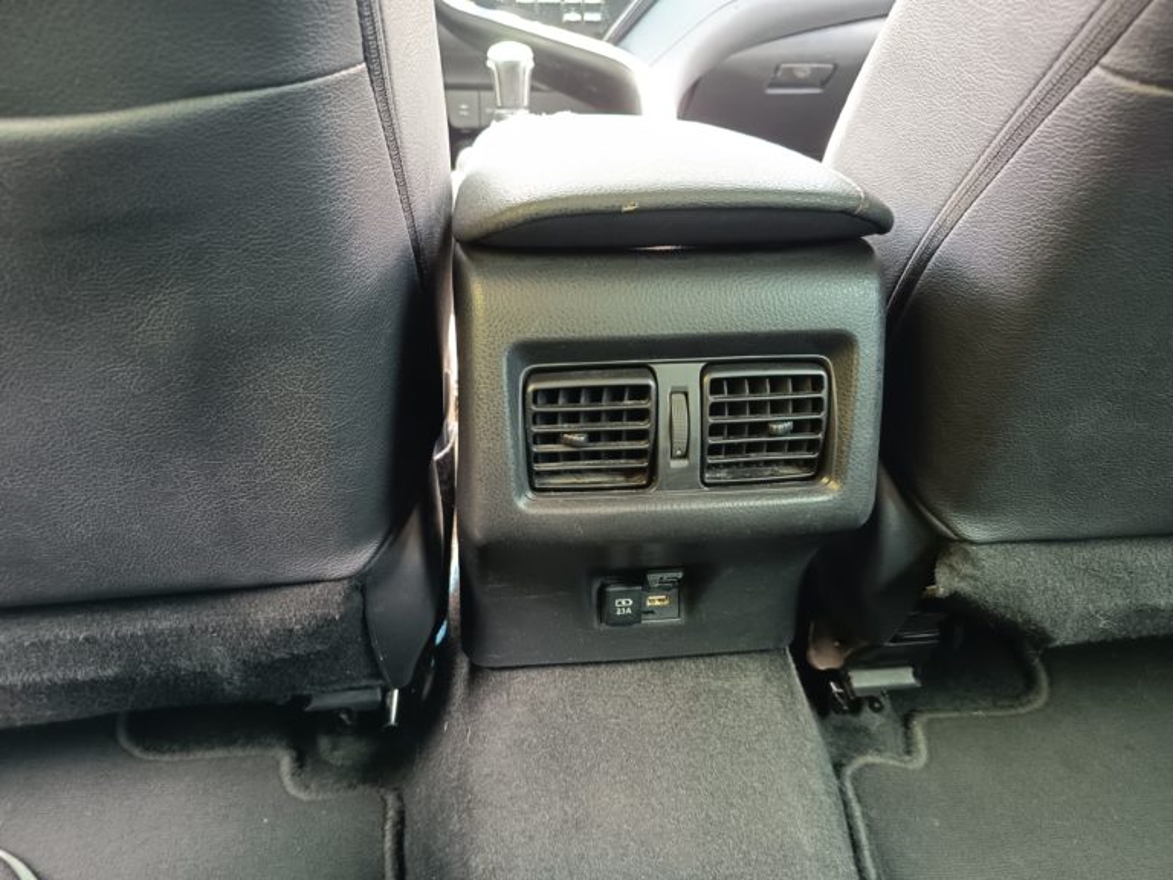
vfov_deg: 56.8
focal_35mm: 24
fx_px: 813
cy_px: 440
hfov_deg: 71.6
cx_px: 586
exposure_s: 1/25
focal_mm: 5.27
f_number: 1.7
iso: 558
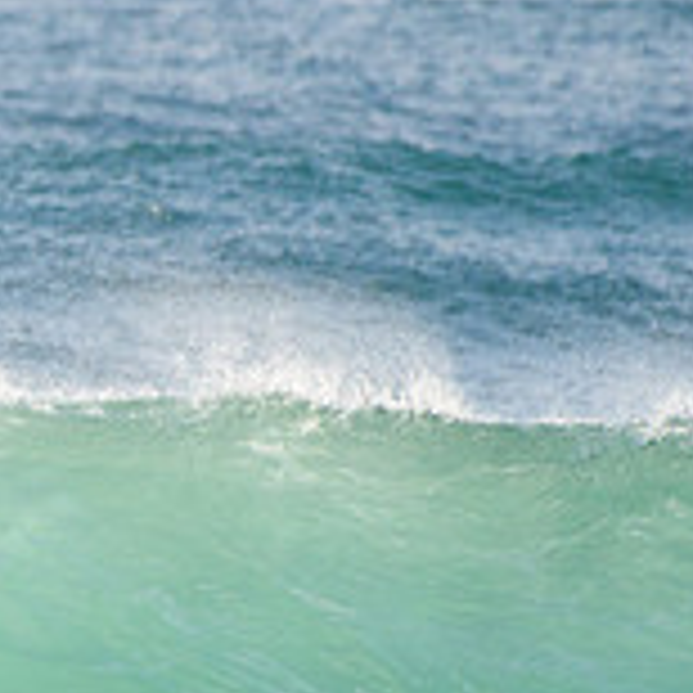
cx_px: -857
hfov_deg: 0.9
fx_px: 44529
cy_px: 818
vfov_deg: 0.9
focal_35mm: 1966
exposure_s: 1/2000
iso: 400
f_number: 5.6
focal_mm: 500
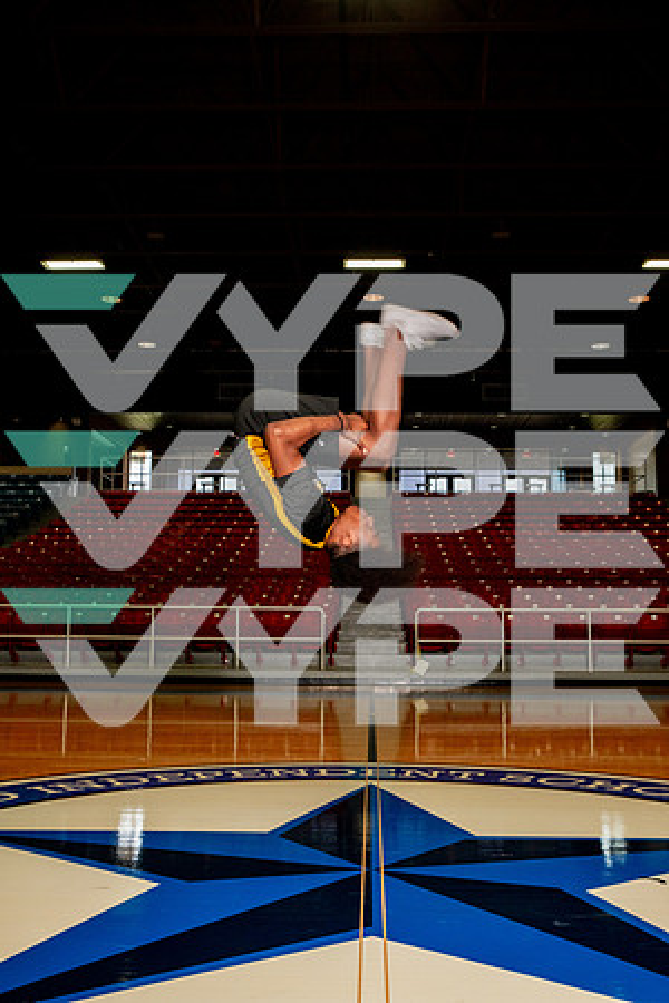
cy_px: 502
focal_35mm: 35
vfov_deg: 54.4
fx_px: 976
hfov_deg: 37.9
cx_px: 334
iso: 800
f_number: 7.1
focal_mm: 35
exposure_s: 1/320
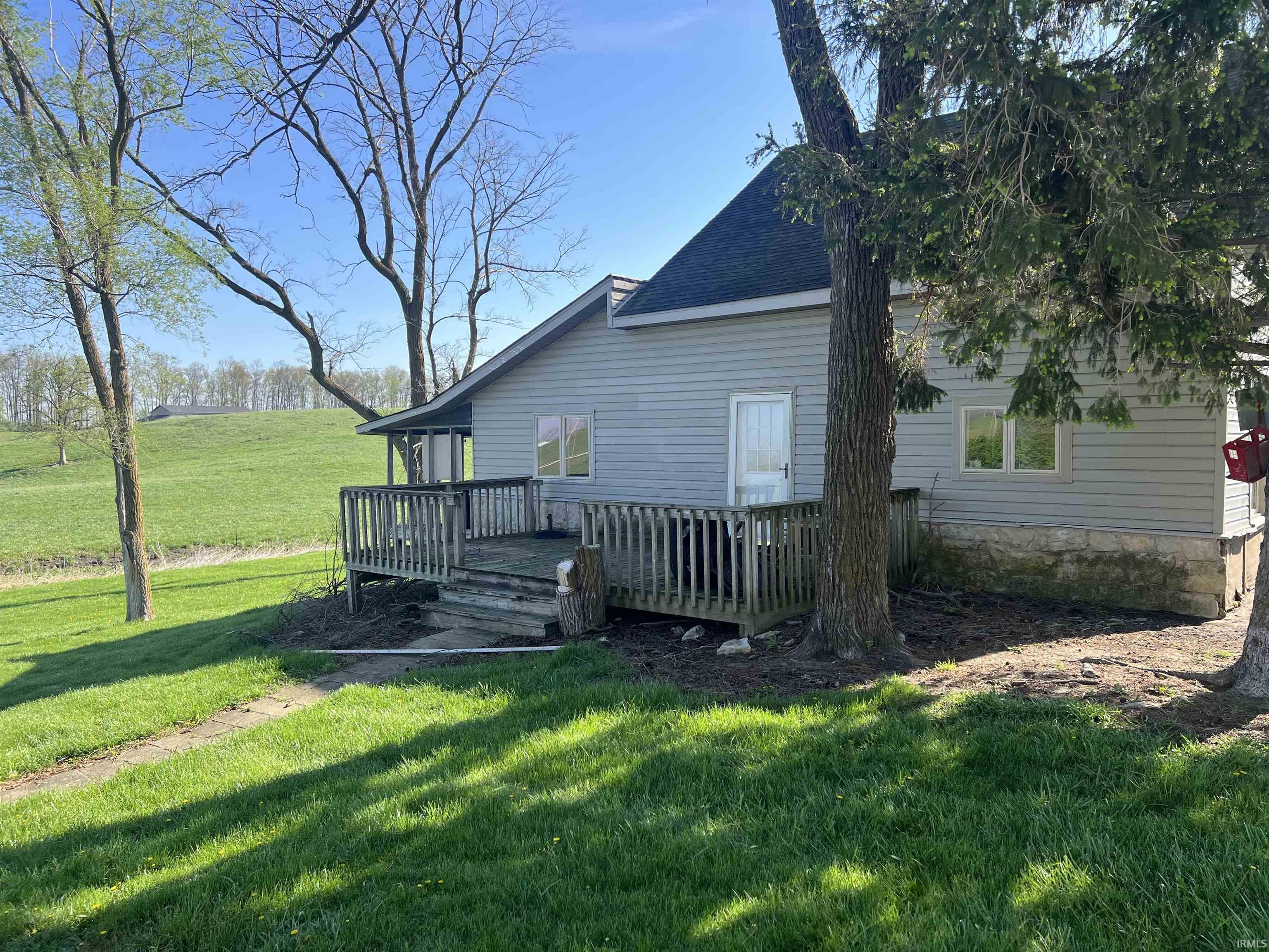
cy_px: 476
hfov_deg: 67.3
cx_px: 634
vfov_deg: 53.1
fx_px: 953
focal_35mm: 26
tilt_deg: -2.1
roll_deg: +0.8
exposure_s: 1/1597
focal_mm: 5.7
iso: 50
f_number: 1.5
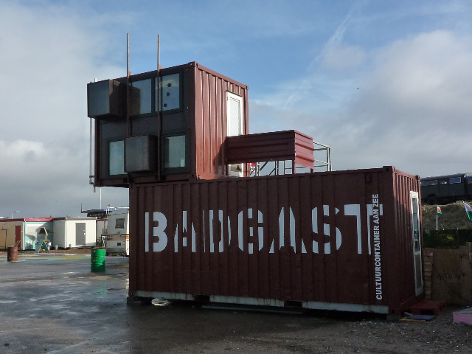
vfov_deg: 37.7
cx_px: 236
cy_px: 177
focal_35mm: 38
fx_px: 518
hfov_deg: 49.0
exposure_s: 1/800
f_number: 5
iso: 200
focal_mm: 4.7
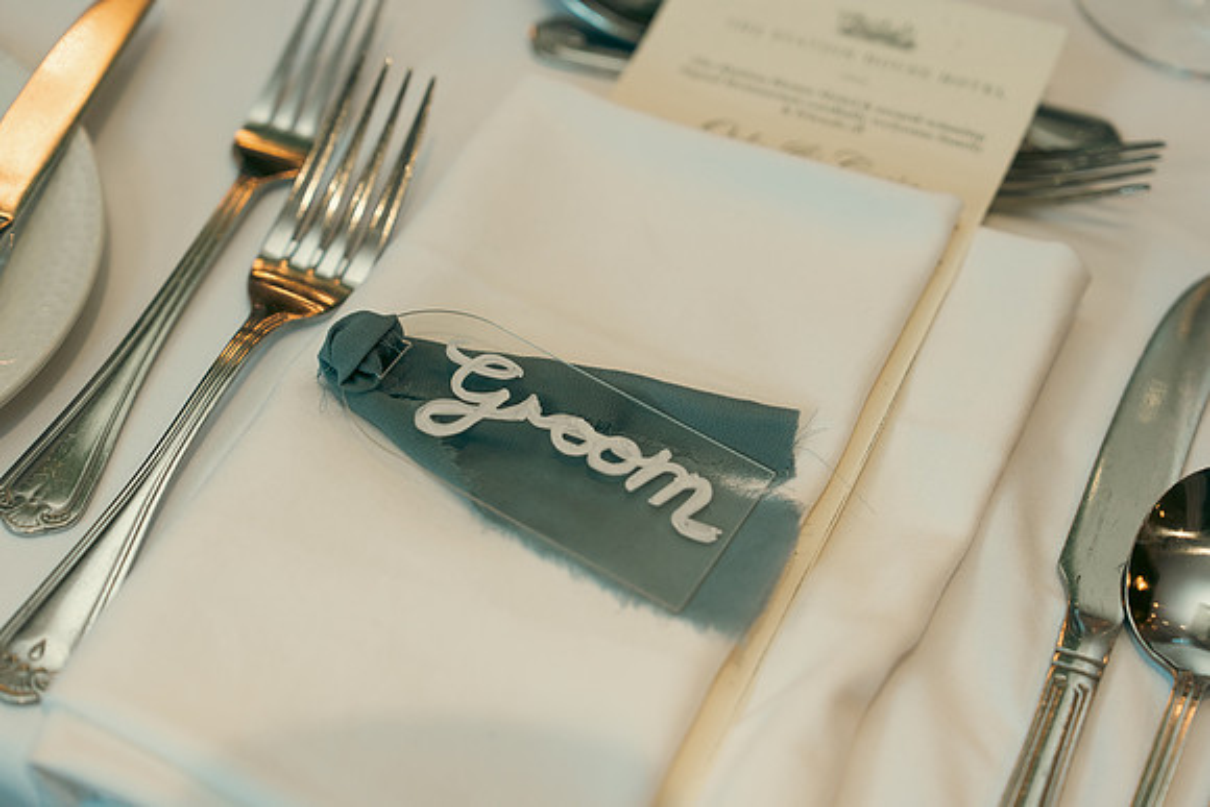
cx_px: 605
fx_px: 2353
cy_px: 404
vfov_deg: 19.5
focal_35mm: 70
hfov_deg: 28.8
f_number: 3.5
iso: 800
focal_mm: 70
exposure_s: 1/160
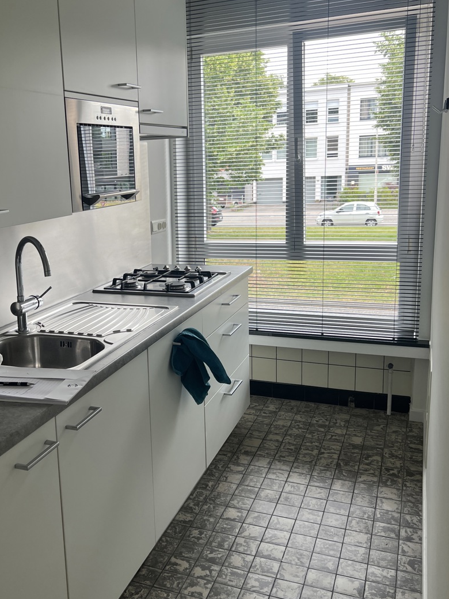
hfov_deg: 39.1
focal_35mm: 36
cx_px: 143
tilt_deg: -12.1
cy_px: 295
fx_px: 623
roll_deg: +2.9
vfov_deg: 51.4
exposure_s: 1/120
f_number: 1.5
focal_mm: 5.7
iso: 32
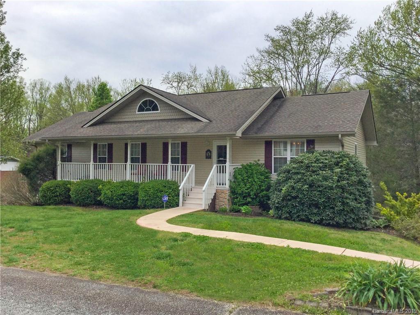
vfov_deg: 45.4
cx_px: 210
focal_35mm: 31
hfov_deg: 58.4
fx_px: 376
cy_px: 158
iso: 25
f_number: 2.4
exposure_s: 1/1400
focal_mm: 3.3
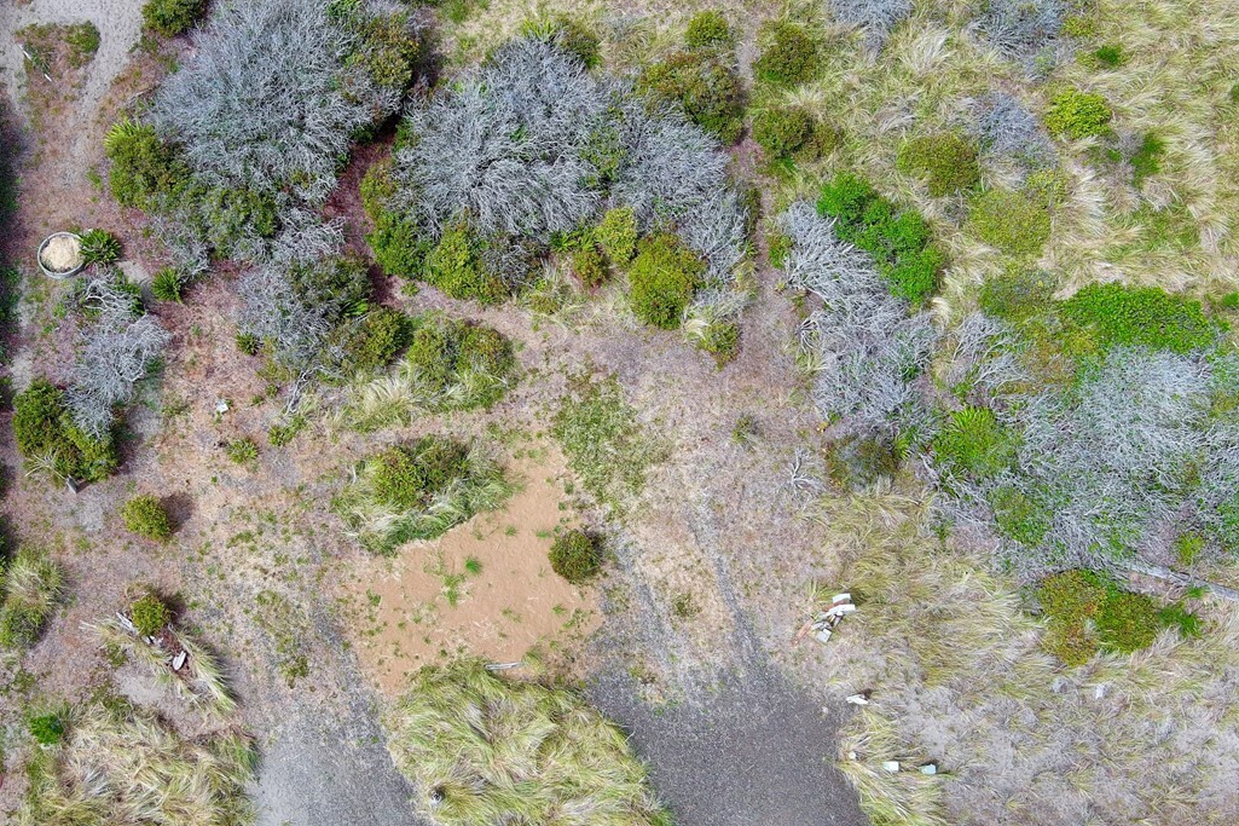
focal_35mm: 48
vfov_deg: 28.0
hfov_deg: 40.3
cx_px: 363
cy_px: 484
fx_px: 1652
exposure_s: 1/1006
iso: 100
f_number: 2.8
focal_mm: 10.57
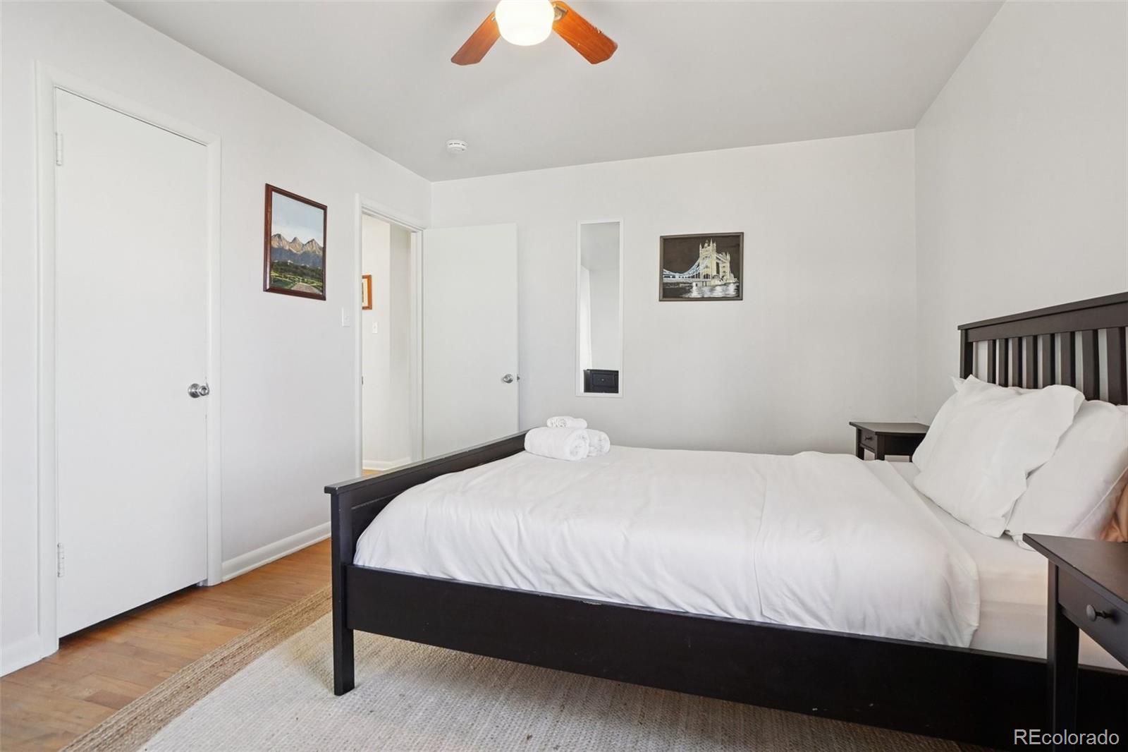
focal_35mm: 18
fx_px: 564
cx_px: 564
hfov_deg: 90.0
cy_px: 376
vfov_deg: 67.4
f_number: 8
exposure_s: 1/15
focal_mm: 12
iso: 400
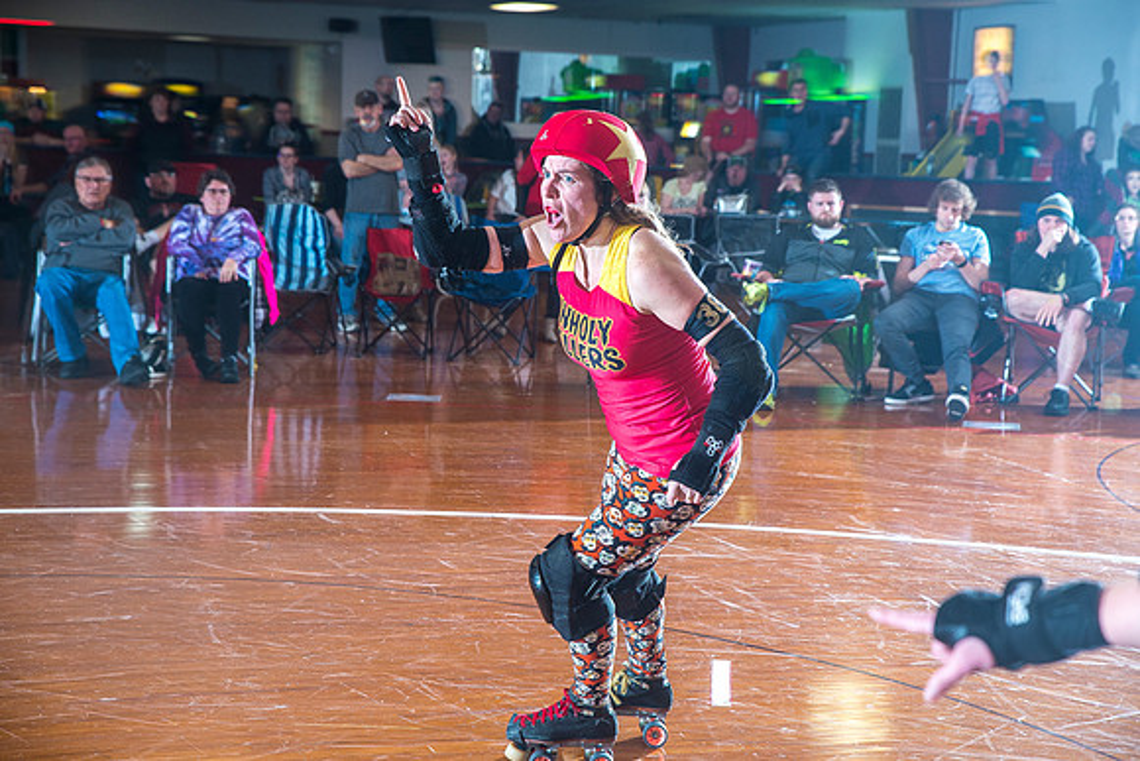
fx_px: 2154
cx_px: 570
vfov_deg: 20.0
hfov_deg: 29.6
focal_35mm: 68
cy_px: 380
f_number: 5.6
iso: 800
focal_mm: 68
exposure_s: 1/160
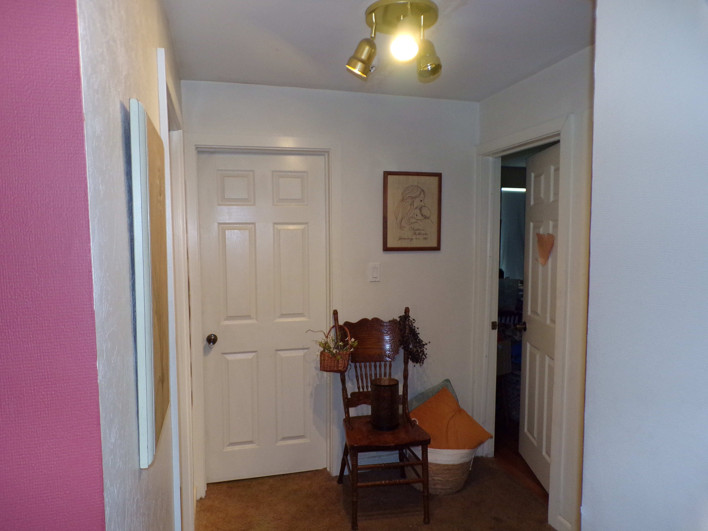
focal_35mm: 24
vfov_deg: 56.8
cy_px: 266
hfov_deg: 71.6
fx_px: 491
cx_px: 354
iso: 200
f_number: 3
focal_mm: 4.3
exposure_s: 1/34
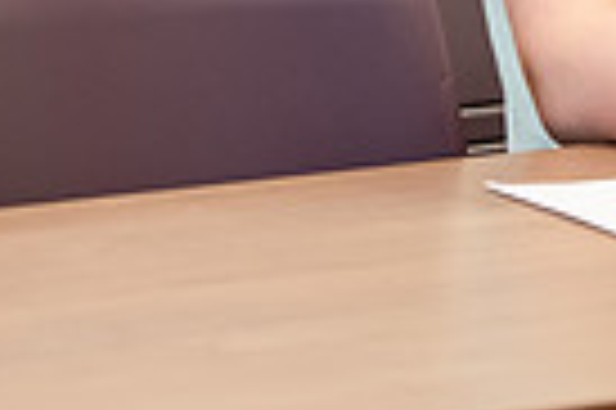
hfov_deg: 4.6
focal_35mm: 445
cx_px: 1097
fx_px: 7605
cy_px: -322
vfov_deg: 3.1
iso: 800
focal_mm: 105
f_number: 3.2
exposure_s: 1/200
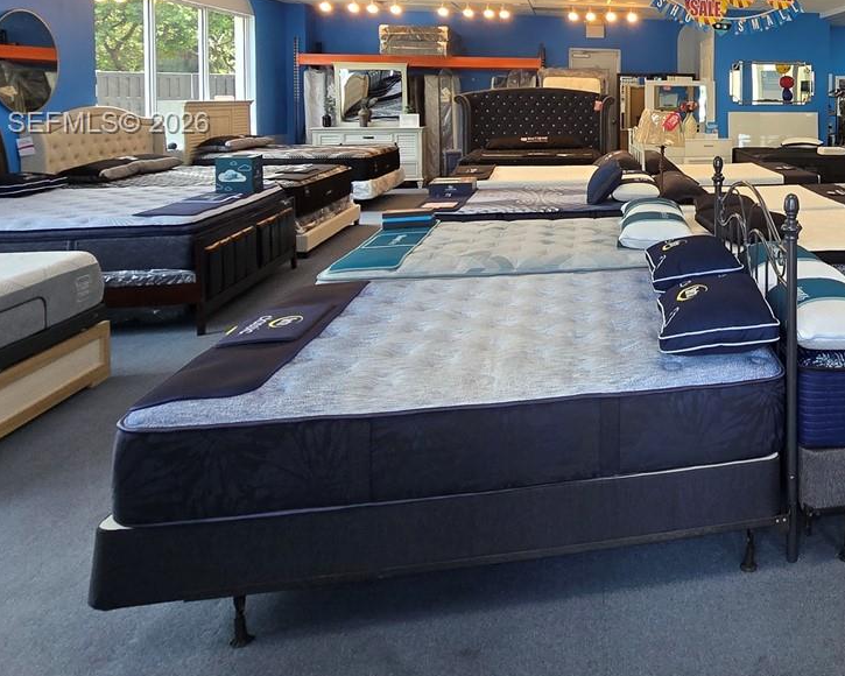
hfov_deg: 53.5
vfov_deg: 48.3
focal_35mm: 28
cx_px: 779
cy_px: 125
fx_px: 700
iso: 80
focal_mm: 2.2
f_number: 2.2
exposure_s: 1/60
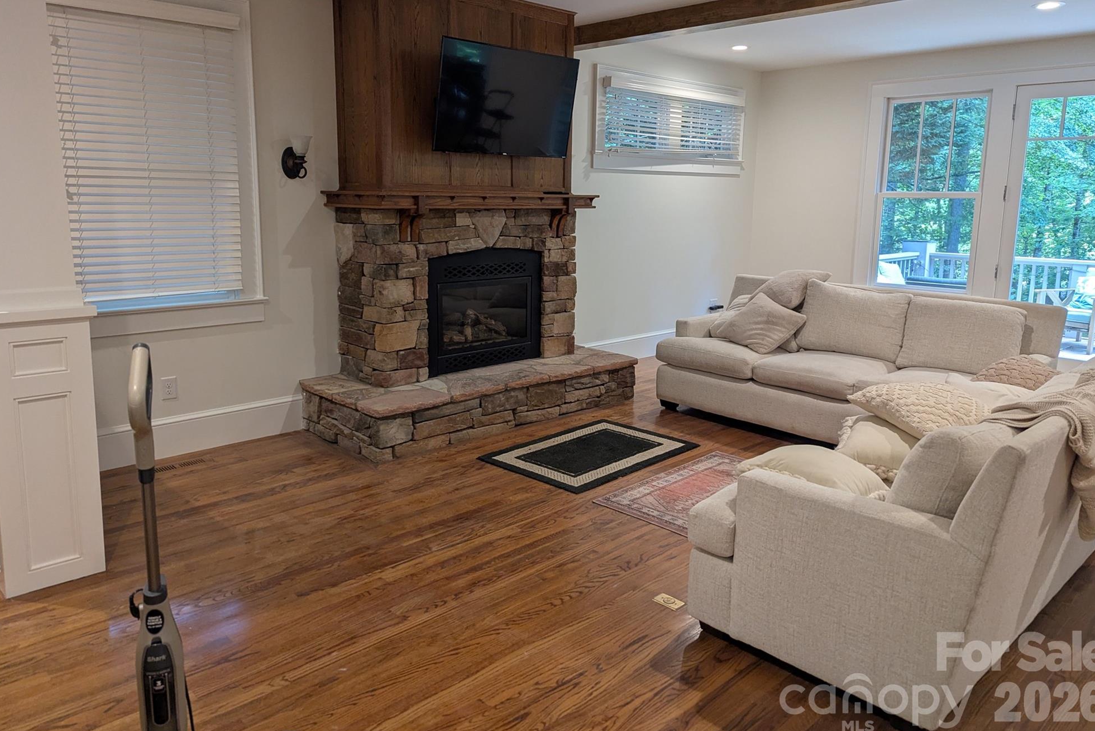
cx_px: 544
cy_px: 312
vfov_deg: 49.4
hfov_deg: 69.4
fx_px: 791
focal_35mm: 26
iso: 237
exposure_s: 1/120
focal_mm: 6.81
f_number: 1.85
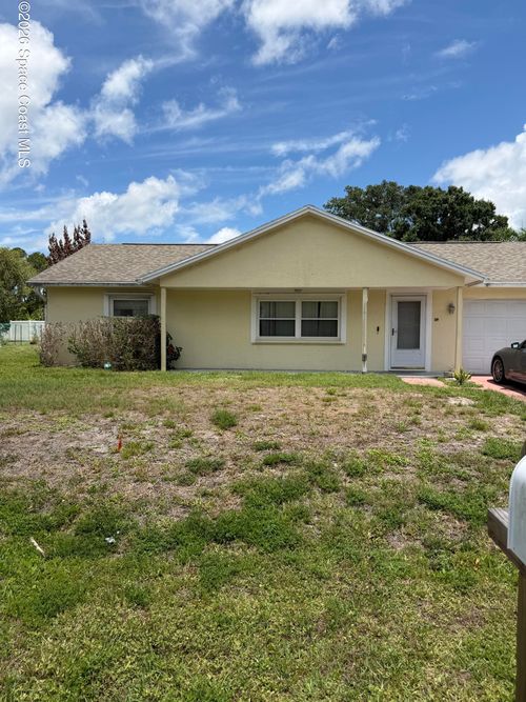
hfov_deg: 56.8
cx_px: 263
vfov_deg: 71.6
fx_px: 486
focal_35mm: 24
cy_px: 351
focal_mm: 6.76
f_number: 1.78
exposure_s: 1/5714
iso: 80
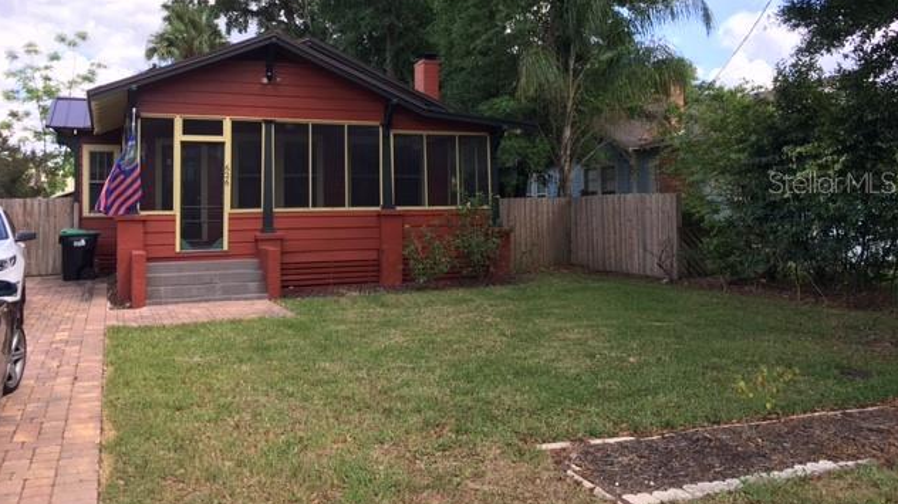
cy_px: 182
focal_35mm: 32
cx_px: 448
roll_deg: -0.3
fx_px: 762
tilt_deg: +4.8
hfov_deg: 61.0
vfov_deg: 36.4
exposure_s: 1/390
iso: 25
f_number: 2.2
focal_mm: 4.15
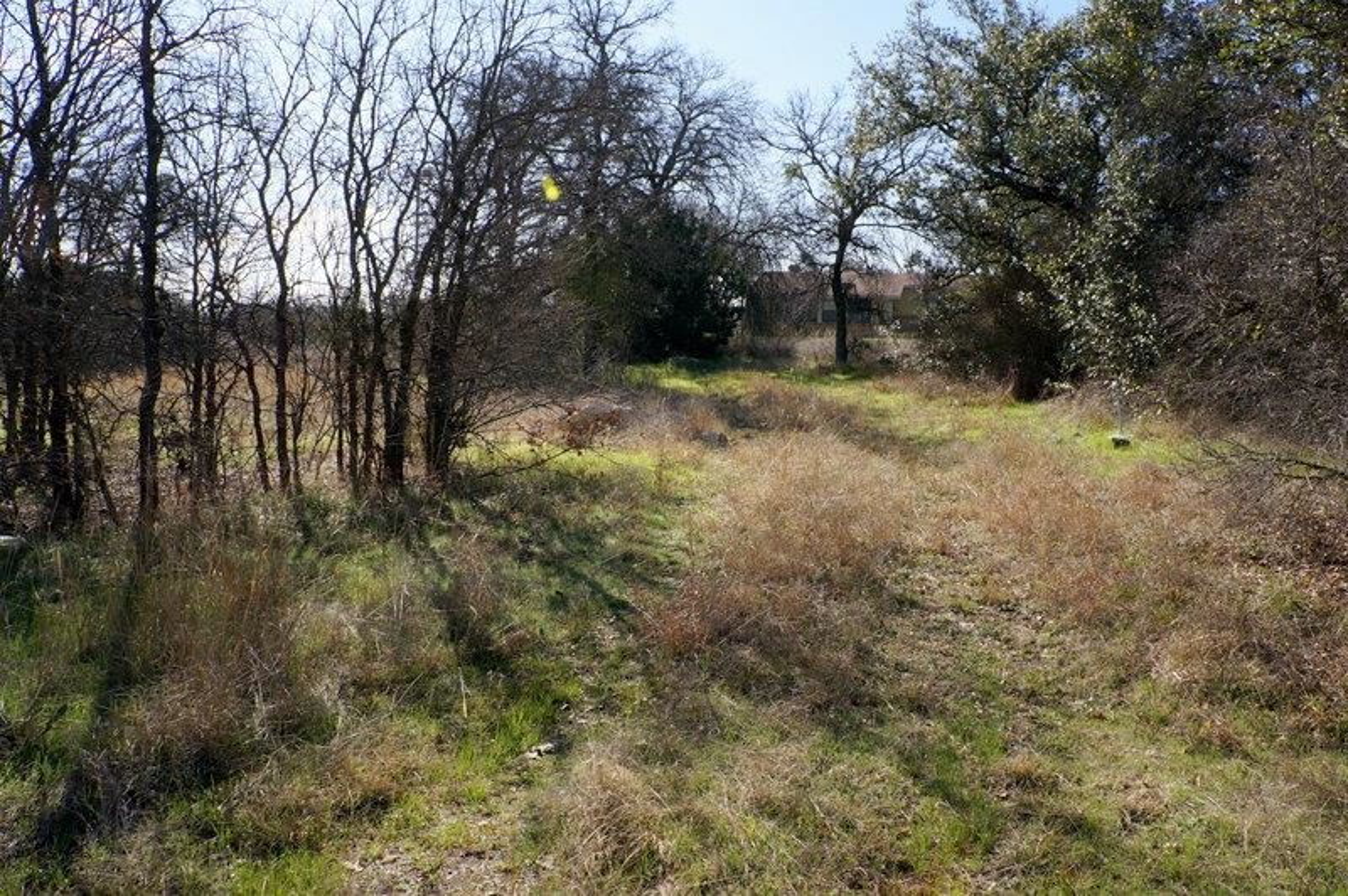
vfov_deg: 45.6
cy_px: 448
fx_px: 1066
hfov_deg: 64.6
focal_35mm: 28
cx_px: 674
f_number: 13
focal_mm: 19
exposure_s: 1/160
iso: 200
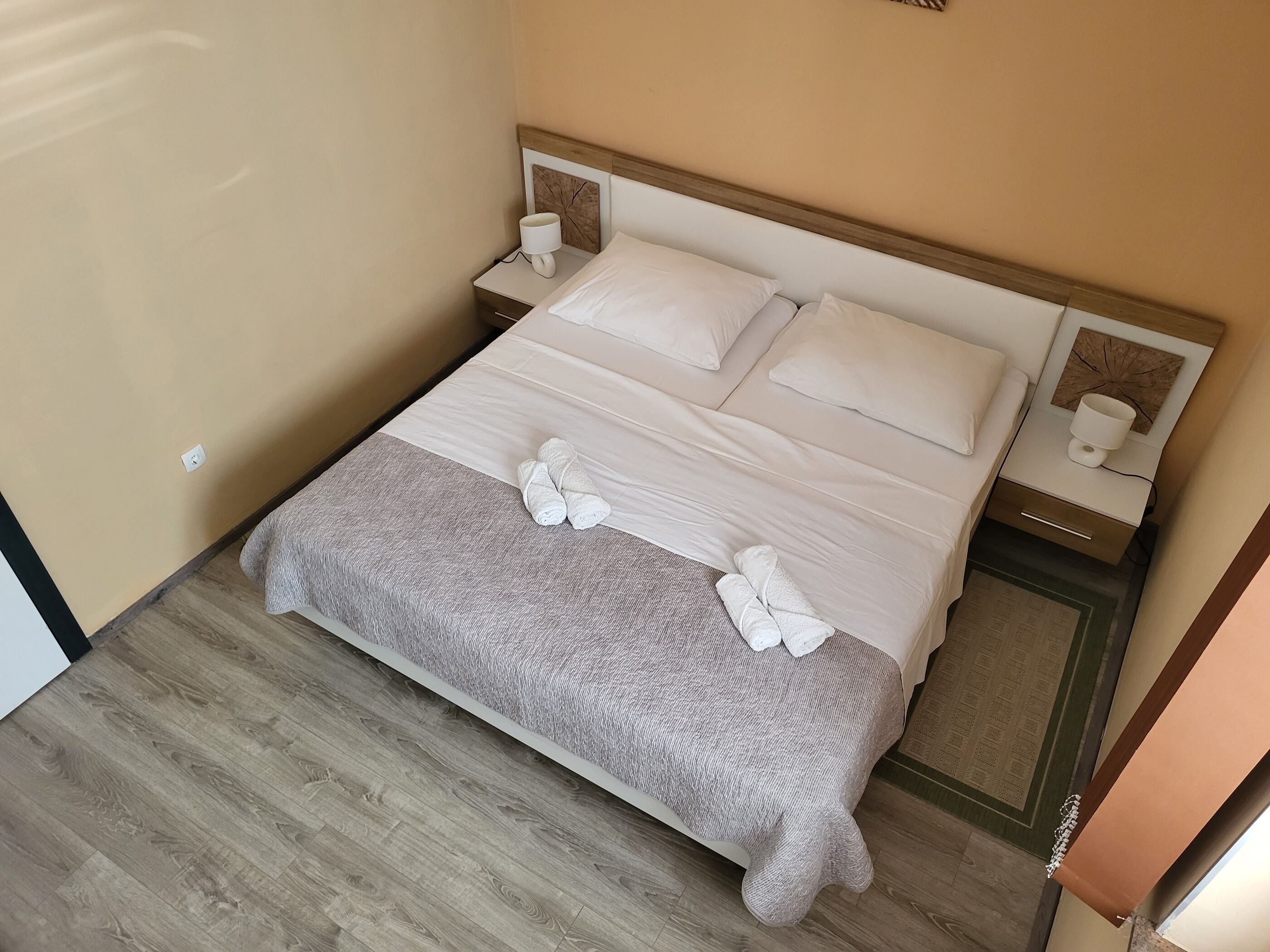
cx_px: 635
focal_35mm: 26
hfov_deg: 67.3
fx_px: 954
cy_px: 476
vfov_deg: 53.1
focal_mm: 5.4
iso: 250
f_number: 1.8
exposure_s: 1/40
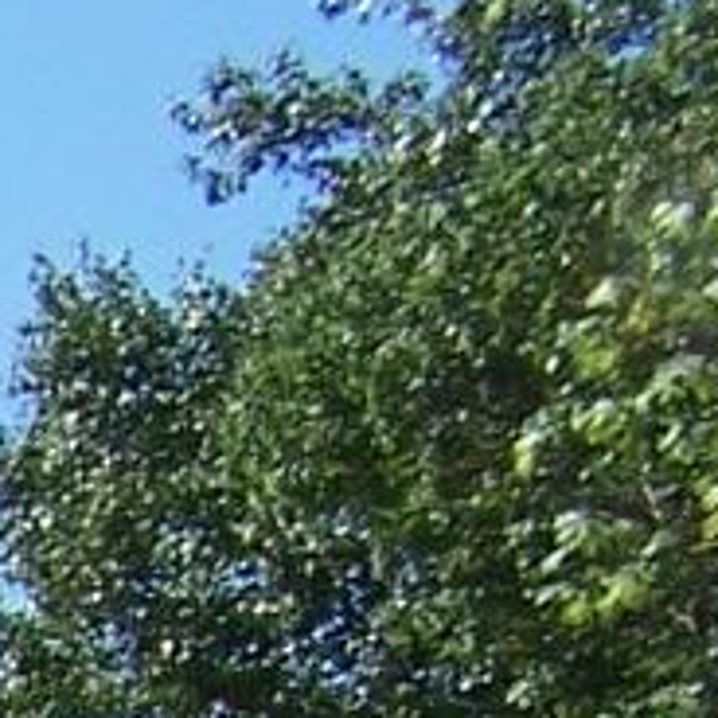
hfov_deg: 5.2
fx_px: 7533
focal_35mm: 321
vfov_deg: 5.2
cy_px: 2103
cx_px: -1440
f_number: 4
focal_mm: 7.1
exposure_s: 1/500
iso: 80
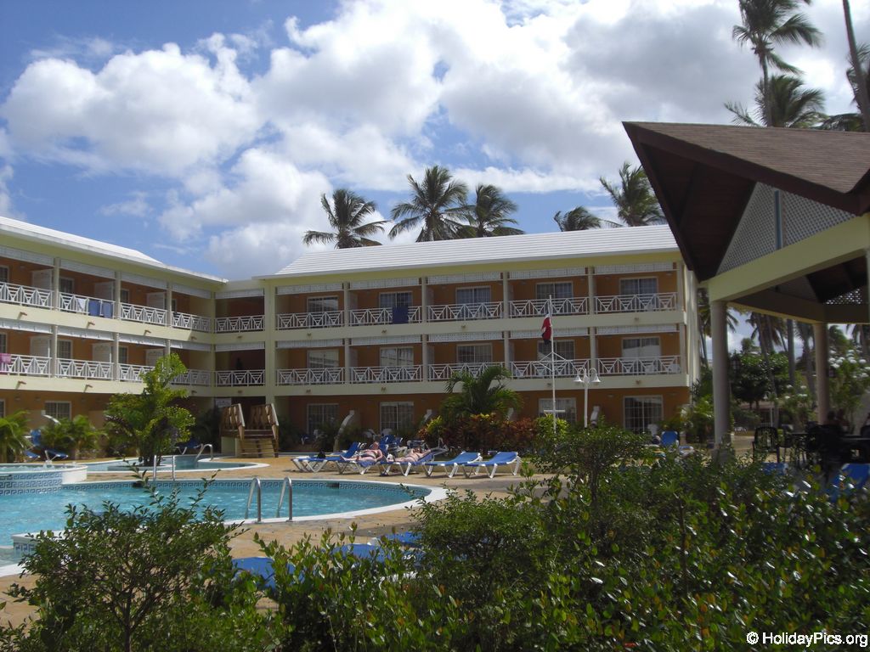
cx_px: 435
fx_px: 955
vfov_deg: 37.7
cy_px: 326
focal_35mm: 38
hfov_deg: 49.0
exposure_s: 1/250
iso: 64
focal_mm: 6.2
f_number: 8
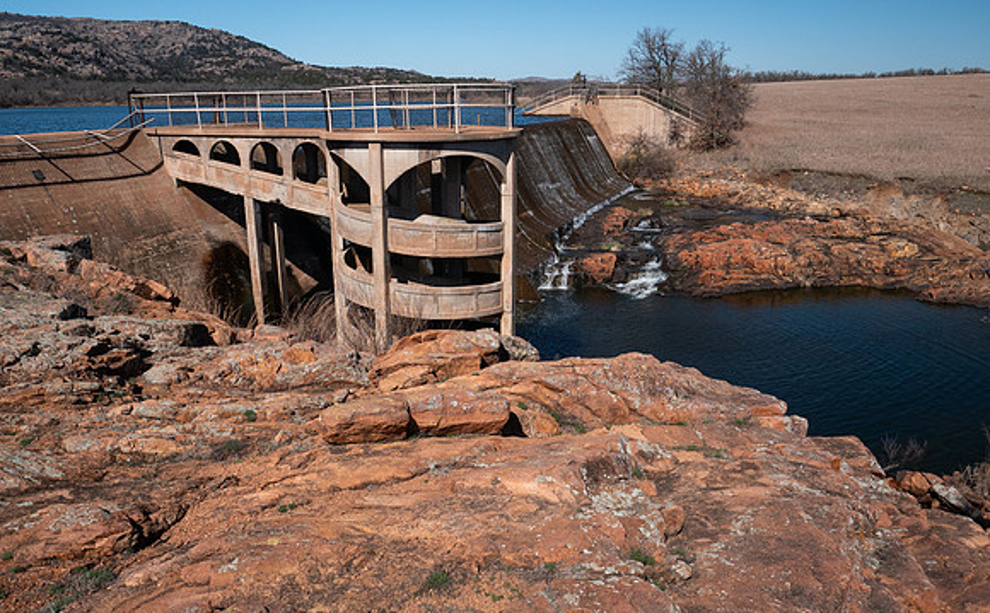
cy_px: 290
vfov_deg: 46.5
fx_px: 713
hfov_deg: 69.5
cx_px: 511
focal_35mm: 27
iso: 200
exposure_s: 1/320
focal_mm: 12
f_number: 6.3
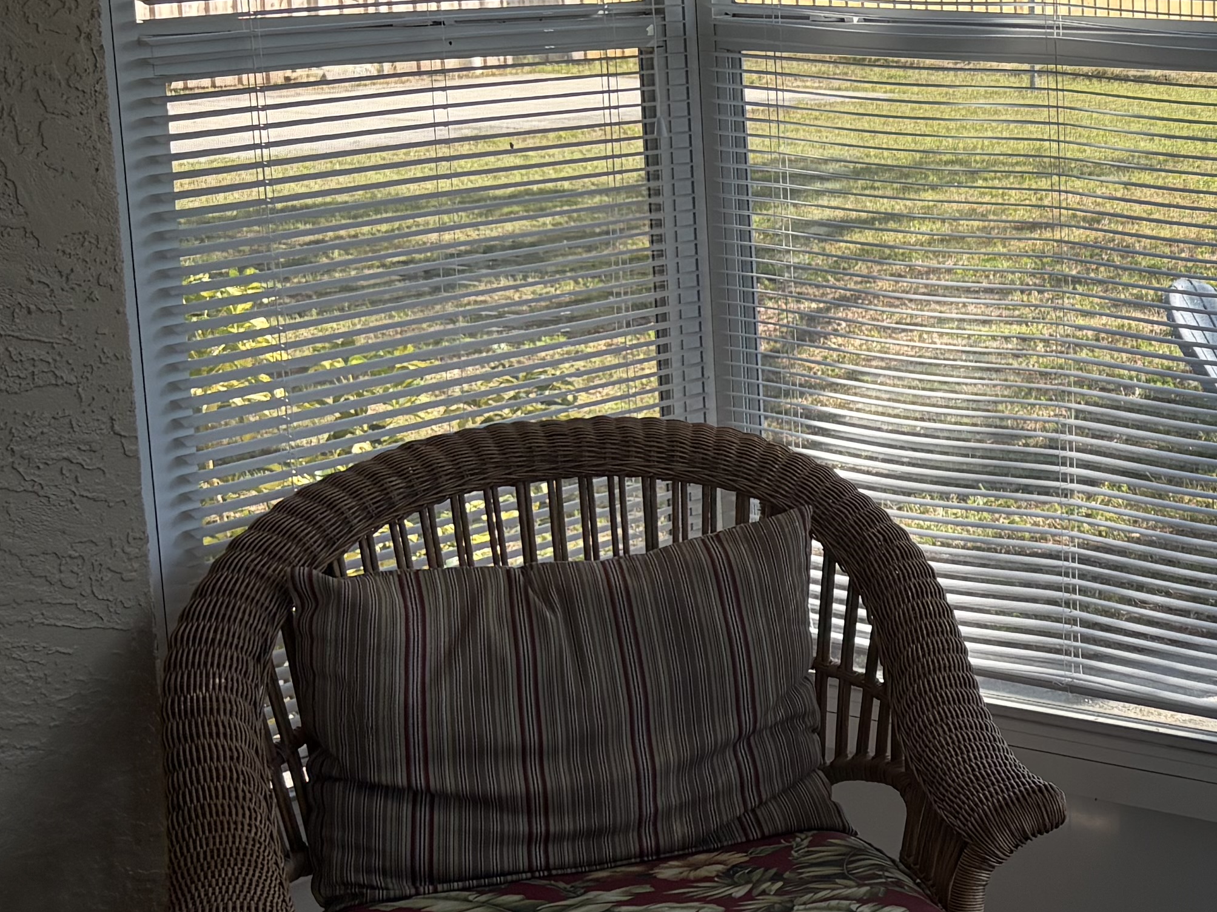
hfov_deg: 23.3
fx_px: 2601
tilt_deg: -6.8
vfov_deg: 19.8
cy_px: 307
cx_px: 1591
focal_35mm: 74
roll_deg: -0.2
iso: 50
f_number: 1.6
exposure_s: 1/607
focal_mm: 5.96
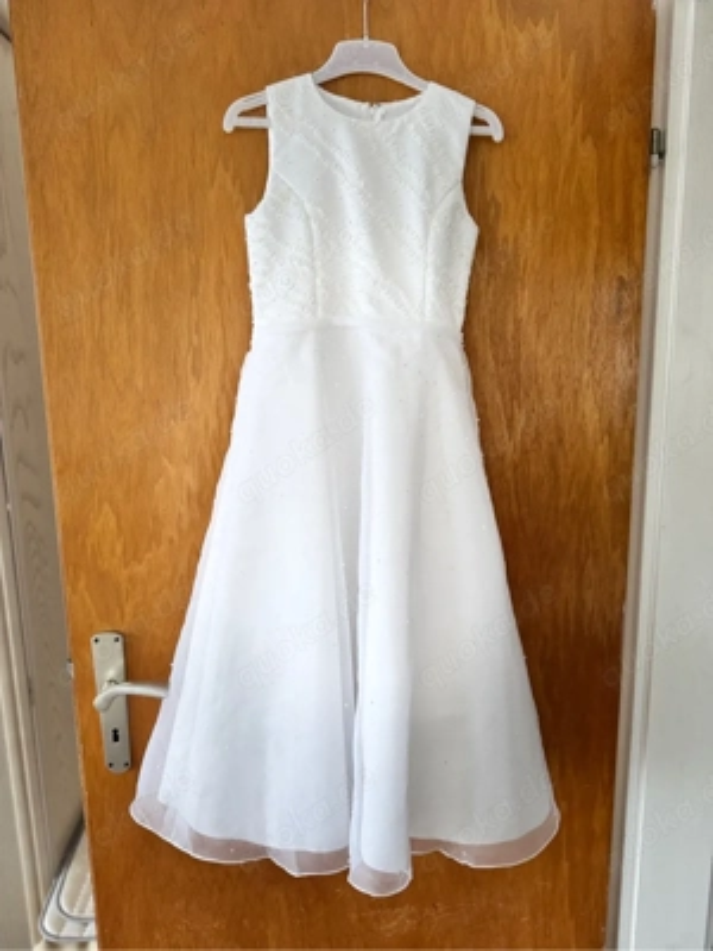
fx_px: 659
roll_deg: +0.4
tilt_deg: -9.8
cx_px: 356
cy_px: 476
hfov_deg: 56.8
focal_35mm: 24
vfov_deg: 71.6
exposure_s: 1/60
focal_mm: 6.76
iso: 250
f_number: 1.78
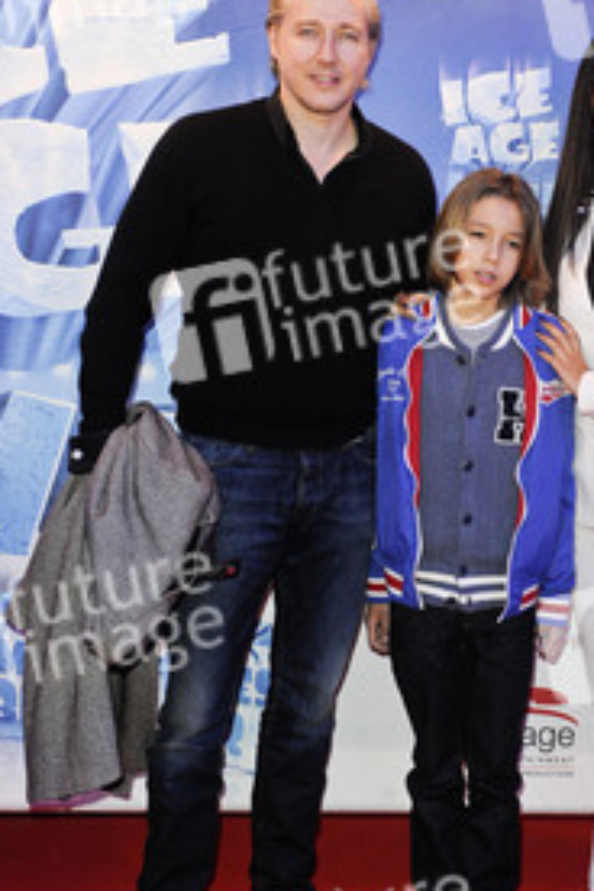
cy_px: 468
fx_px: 1361
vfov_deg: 36.2
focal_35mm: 55
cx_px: 412
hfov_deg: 24.5
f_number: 5.6
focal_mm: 38
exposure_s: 1/200
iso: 1600
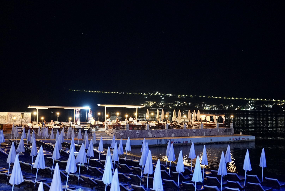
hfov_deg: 39.6
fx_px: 396
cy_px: 96
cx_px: 142
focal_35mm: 50
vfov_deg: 27.0
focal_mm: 50
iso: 12800
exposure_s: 1/30
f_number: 2
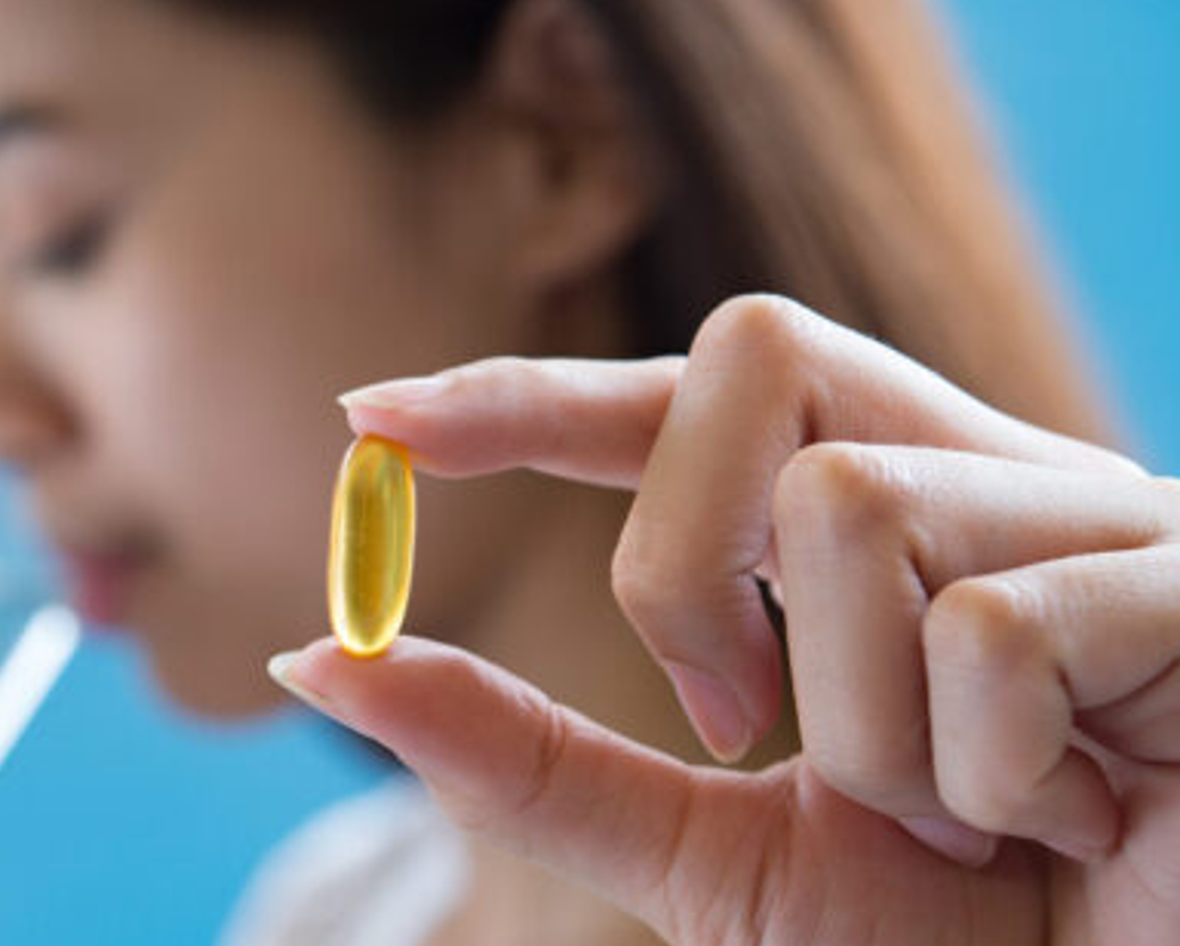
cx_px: 209
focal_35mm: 102
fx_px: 3566
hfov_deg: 18.6
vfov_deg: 15.1
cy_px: 496
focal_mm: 60
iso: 400
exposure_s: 1/100
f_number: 5
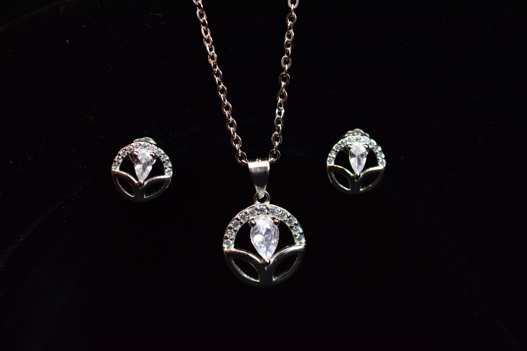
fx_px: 878
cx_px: 264
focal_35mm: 60
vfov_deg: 22.6
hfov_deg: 33.4
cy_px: 176
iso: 800
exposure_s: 1/250
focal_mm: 40
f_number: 3.2
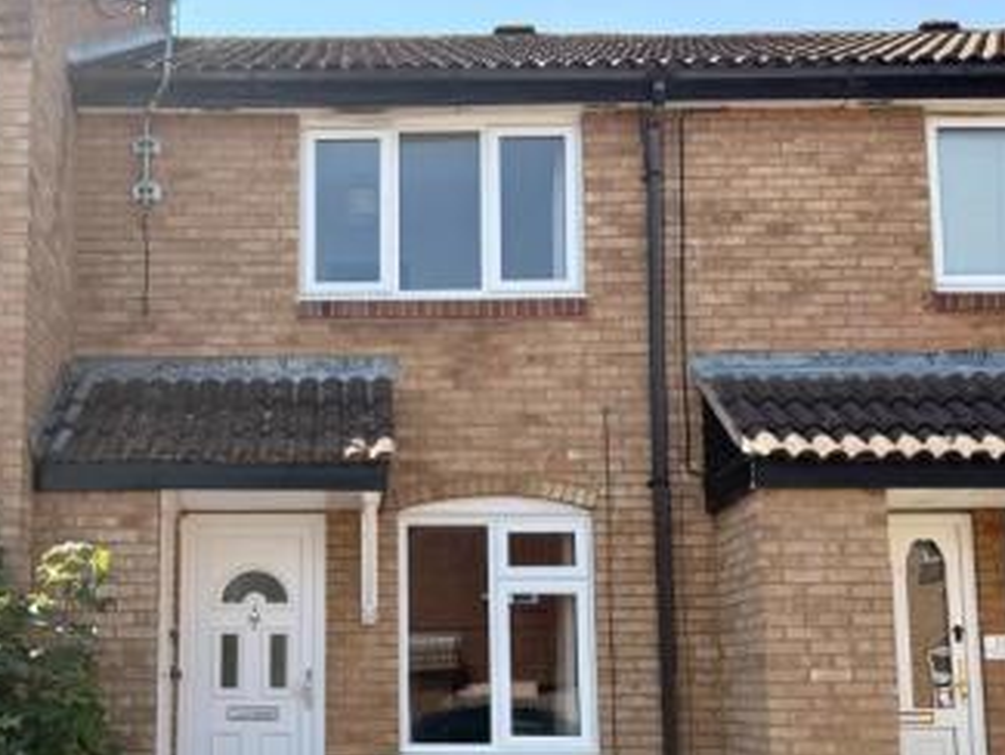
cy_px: 521
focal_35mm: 43
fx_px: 1249
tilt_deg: +7.3
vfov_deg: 33.2
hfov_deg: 43.2
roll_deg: +0.2
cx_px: 336
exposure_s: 1/2000
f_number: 1.78
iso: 80
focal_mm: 6.76
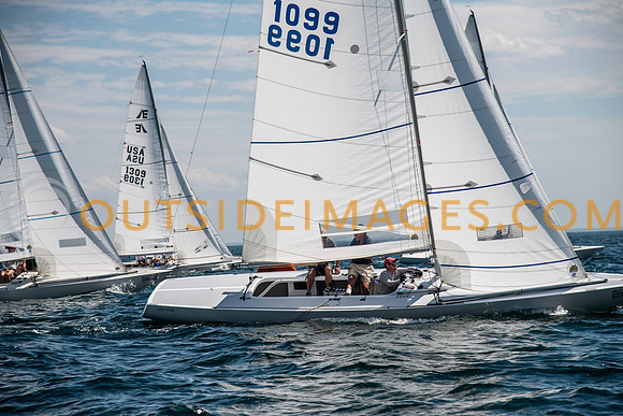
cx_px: 312
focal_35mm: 120
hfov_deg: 17.1
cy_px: 208
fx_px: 2077
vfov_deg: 11.4
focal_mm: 120
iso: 160
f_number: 5.6
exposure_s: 1/1600
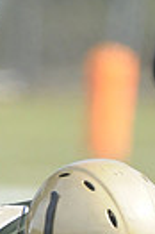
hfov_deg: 0.5
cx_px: -40
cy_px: 380
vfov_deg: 0.8
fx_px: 17249
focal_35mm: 2664
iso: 1600
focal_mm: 400
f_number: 4
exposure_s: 1/4000
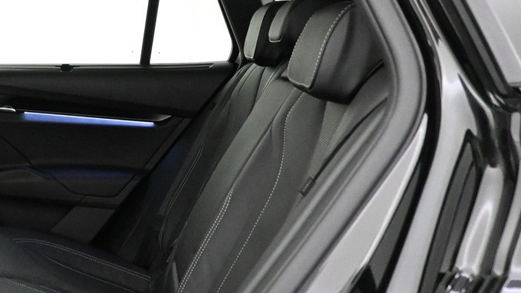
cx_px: -47
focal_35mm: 60
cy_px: 153
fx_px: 829
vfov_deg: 20.1
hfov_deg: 31.2
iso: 4000
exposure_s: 1/30
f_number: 3.5
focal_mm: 16
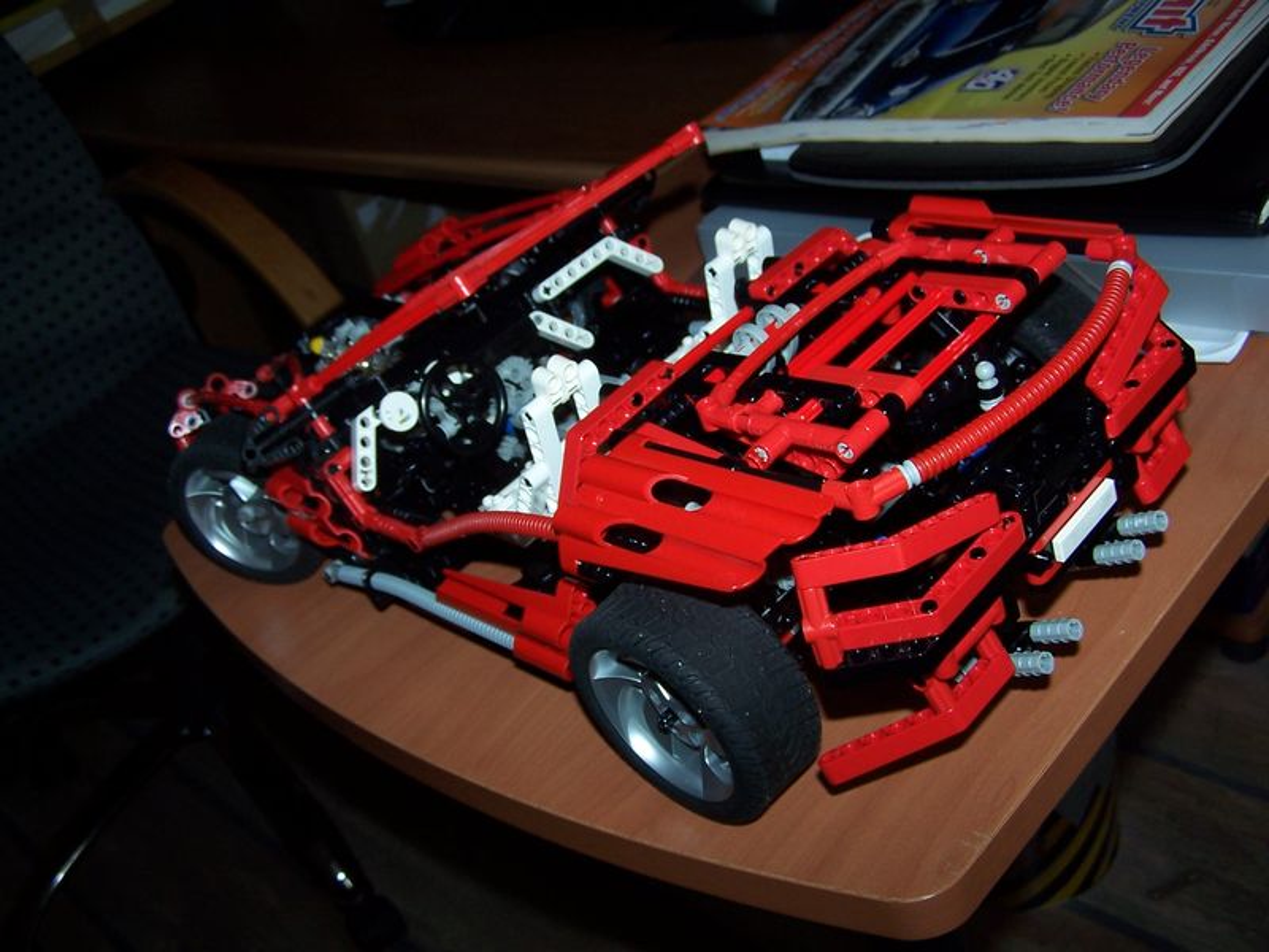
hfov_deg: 49.0
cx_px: 634
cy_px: 476
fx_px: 1393
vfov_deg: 37.7
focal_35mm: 38
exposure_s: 1/60
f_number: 2.8
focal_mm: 6.3
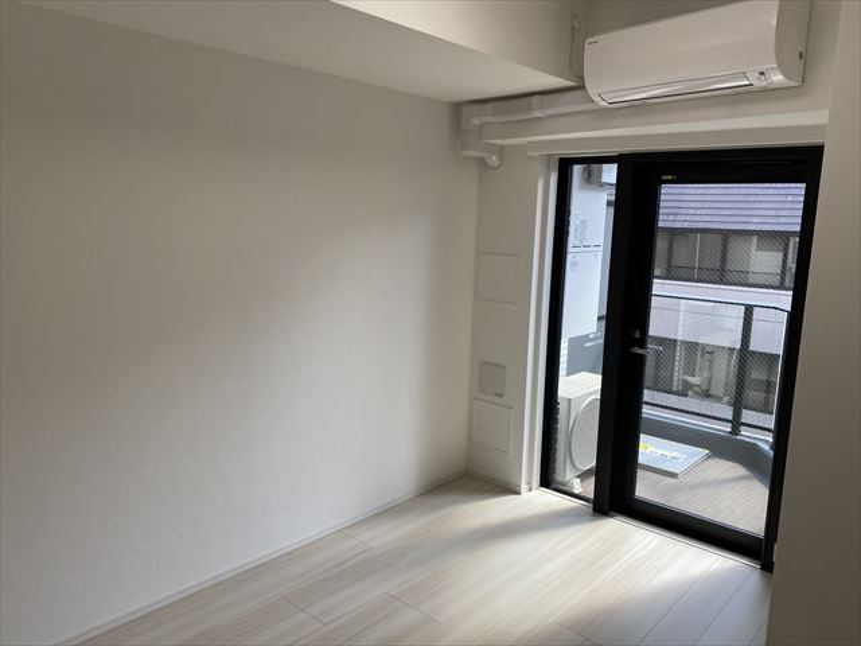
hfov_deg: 67.3
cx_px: 430
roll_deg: -0.4
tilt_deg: -10.4
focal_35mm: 26
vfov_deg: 53.1
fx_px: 647
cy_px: 323
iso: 32
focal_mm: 4.25
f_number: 1.8
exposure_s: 1/239
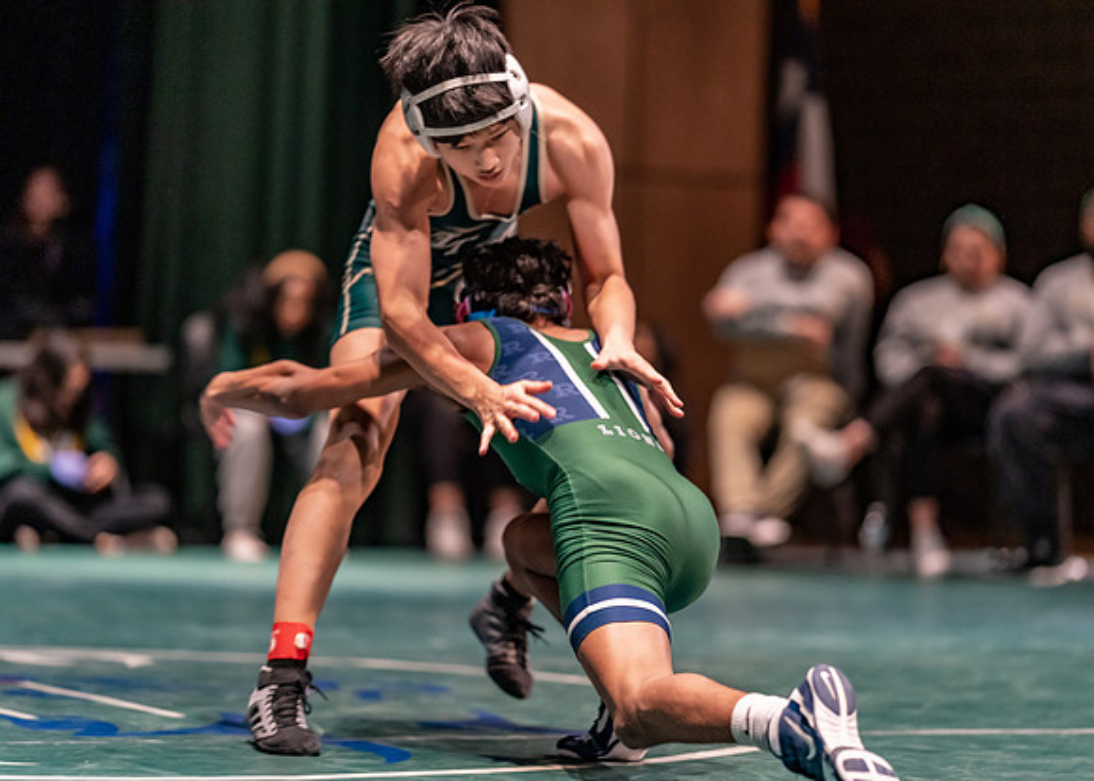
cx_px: 547
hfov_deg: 14.2
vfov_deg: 10.2
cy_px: 390
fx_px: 4394
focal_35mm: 141
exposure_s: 1/400
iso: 2500
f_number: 1.8
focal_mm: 135
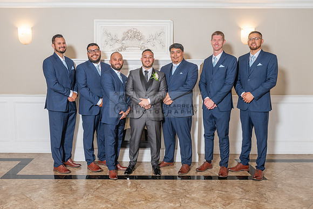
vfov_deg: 37.4
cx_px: 136
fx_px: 308
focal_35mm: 35
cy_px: 109
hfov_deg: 53.7
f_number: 4.5
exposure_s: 1/160
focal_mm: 31
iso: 640
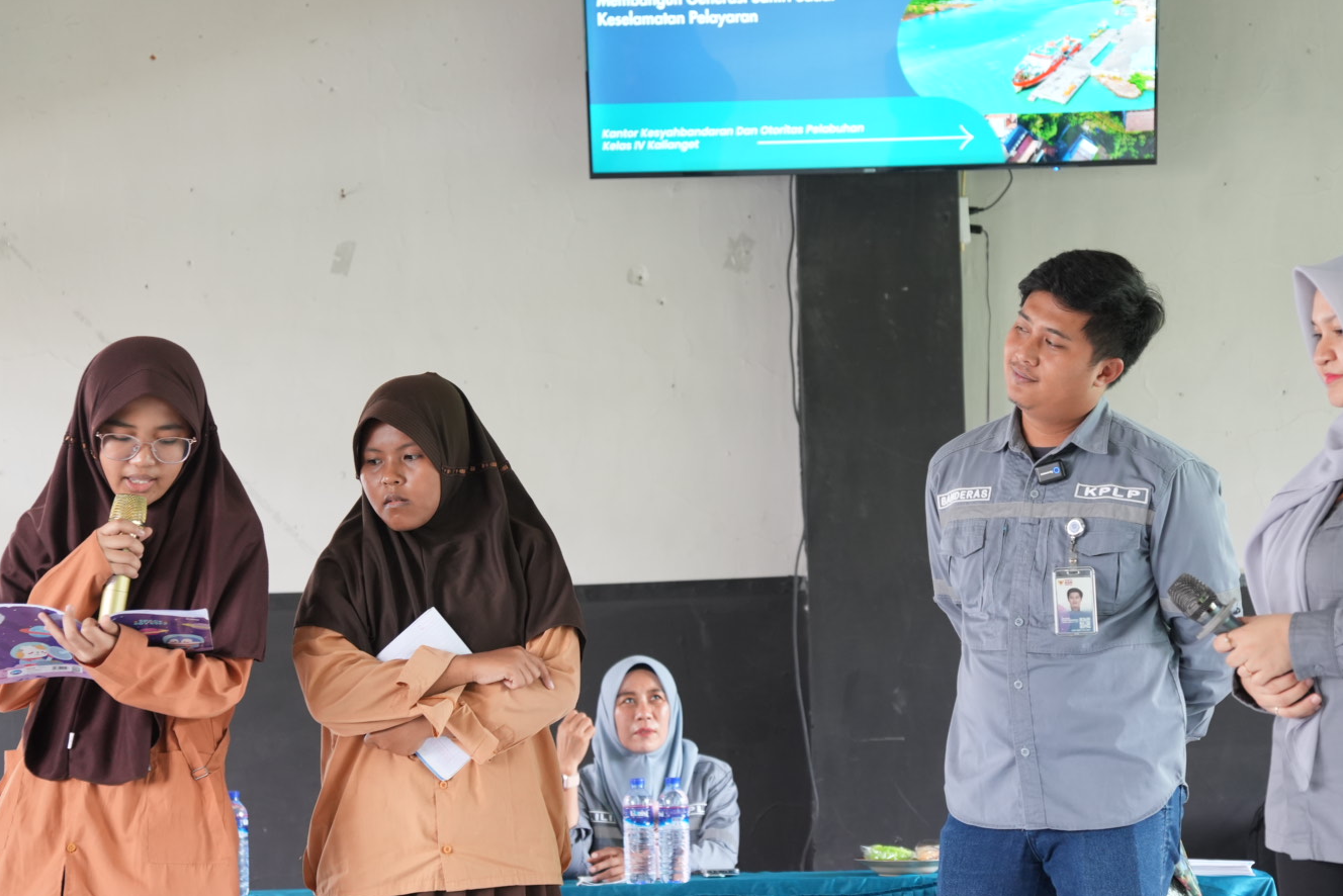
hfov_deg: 24.2
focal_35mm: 84
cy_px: 445
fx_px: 3134
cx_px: 731
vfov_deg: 16.3
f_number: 2.8
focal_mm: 46
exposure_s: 1/80
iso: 640
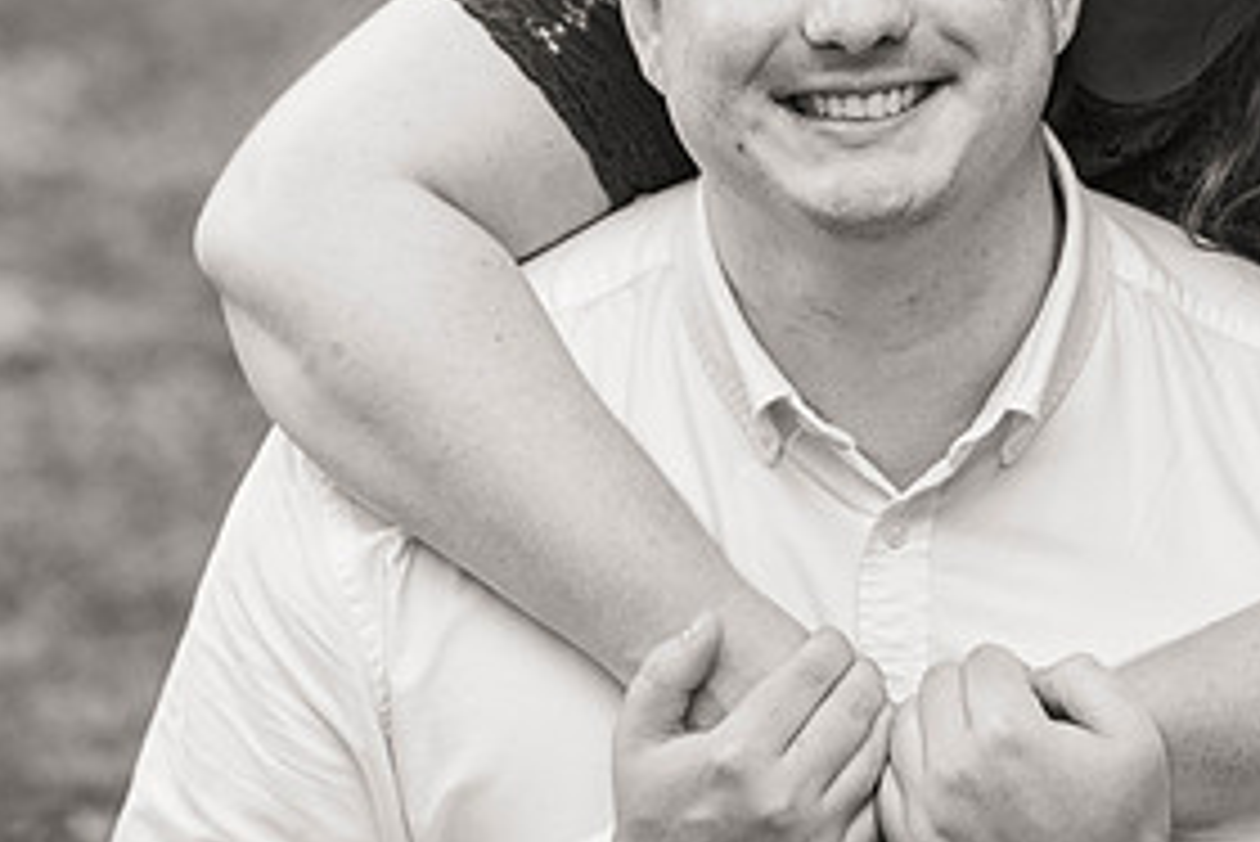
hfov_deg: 5.5
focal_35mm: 372
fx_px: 13026
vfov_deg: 3.7
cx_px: 955
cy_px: -61
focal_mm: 170
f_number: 3.5
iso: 640
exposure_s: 1/60
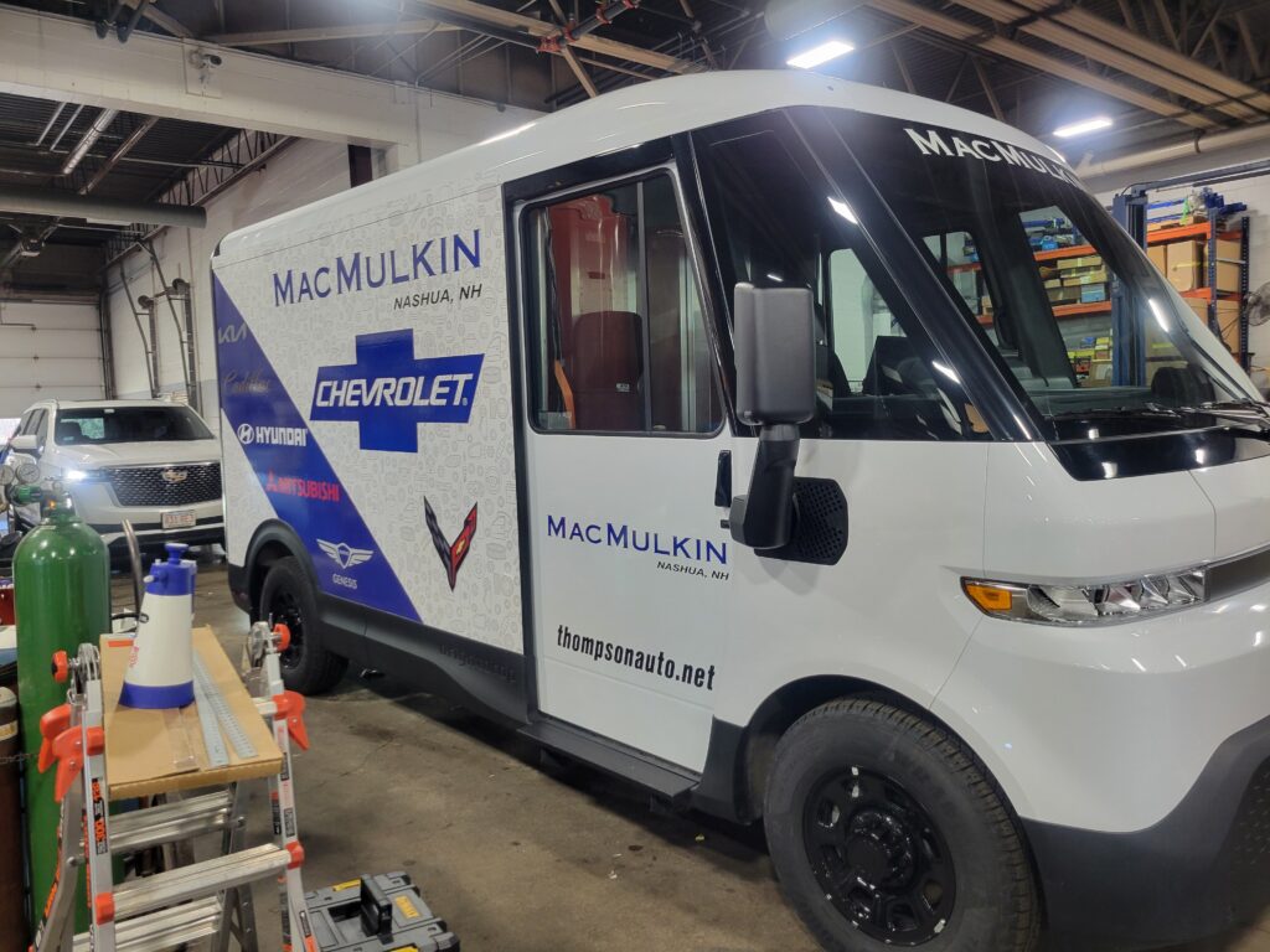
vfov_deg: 53.1
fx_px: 954
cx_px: 635
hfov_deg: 67.3
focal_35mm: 26
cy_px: 476
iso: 160
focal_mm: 5.4
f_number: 1.8
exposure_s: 1/60
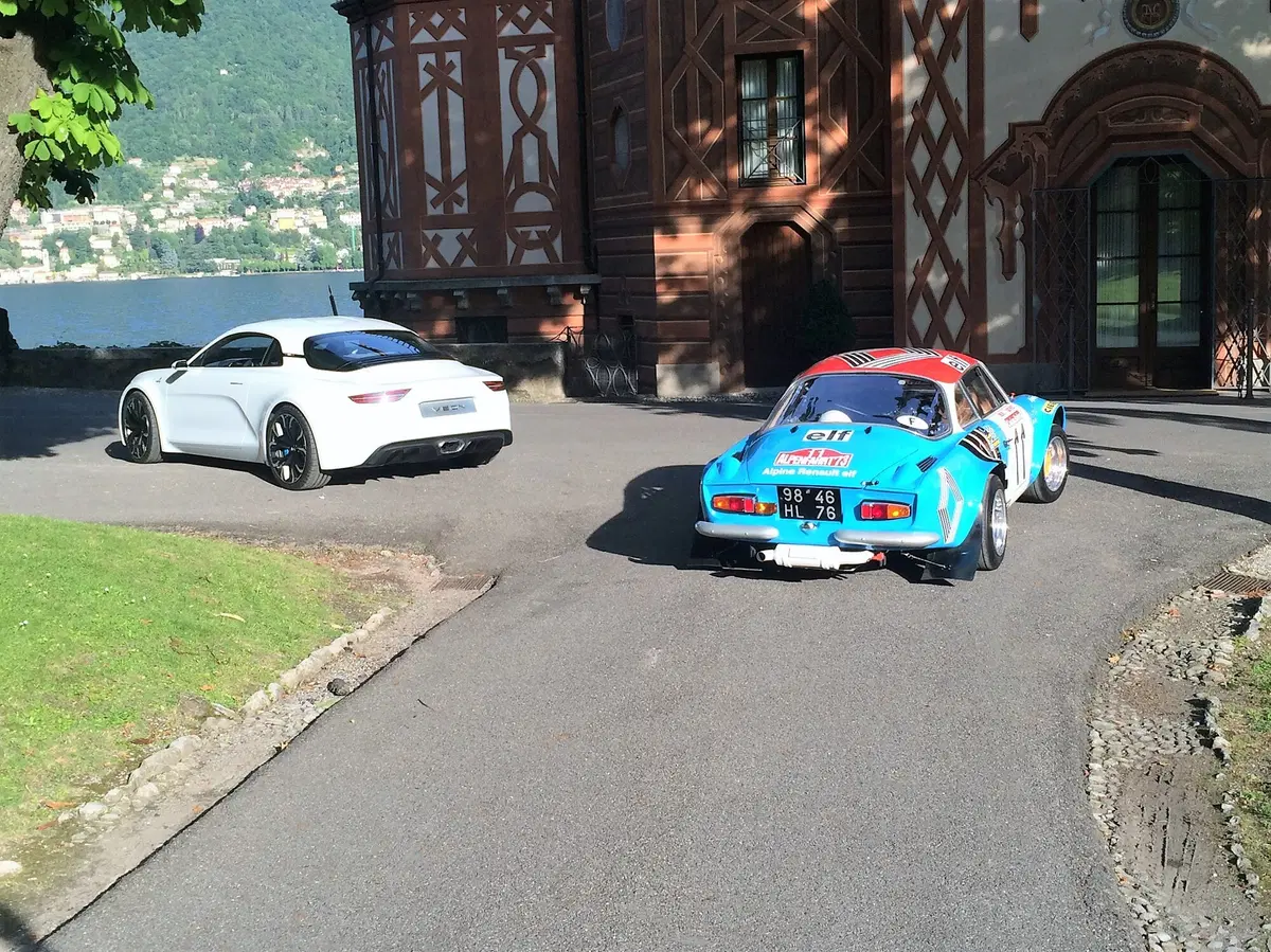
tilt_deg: -6.6
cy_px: 476
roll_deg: +3.3
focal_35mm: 29
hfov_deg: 61.7
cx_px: 636
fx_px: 1064
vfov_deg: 48.2
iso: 32
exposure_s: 1/707
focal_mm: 4.15
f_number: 2.2
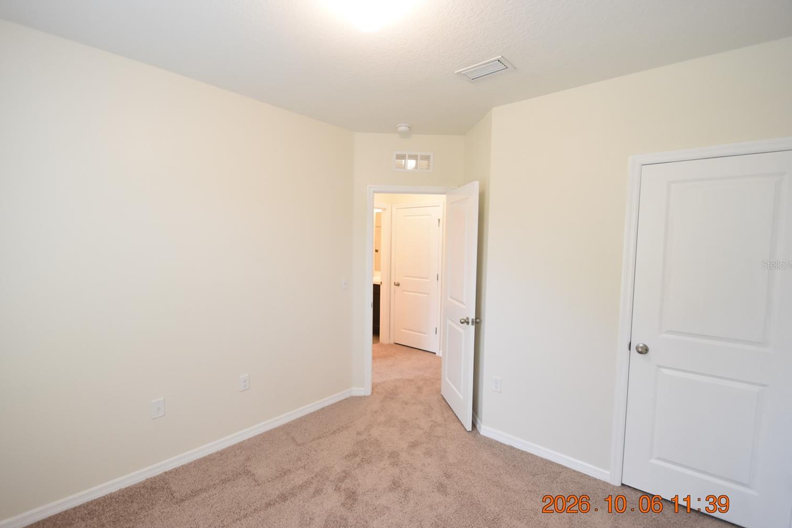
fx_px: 352
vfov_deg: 73.7
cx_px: 386
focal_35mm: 16
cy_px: 265
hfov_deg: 96.7
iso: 1250
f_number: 3.5
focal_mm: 10
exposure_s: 1/60
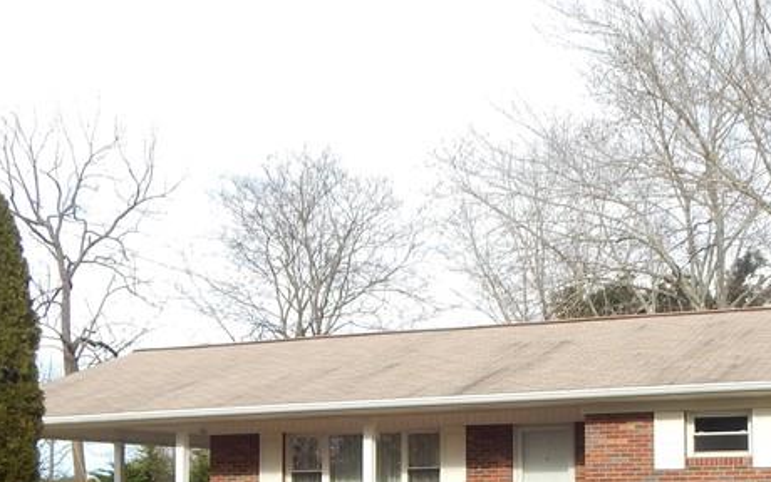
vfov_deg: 19.3
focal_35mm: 66
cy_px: 449
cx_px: 556
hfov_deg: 30.6
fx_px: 1387
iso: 125
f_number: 3.2
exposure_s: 1/400
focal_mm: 5.1
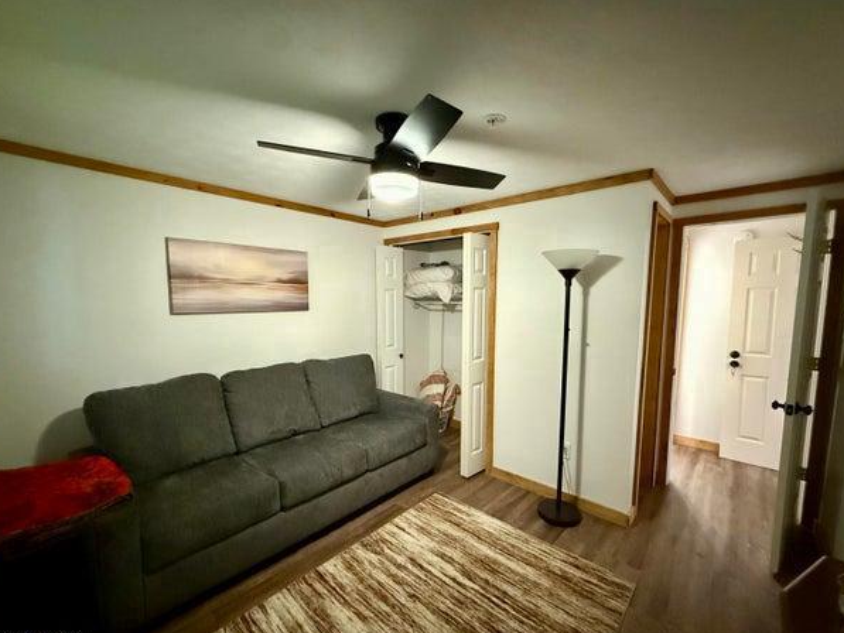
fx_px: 366
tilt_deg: -4.9
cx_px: 433
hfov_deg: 98.1
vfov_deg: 81.7
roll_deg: -0.1
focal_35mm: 15
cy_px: 336
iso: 1600
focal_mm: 2.22
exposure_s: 1/60
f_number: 2.2
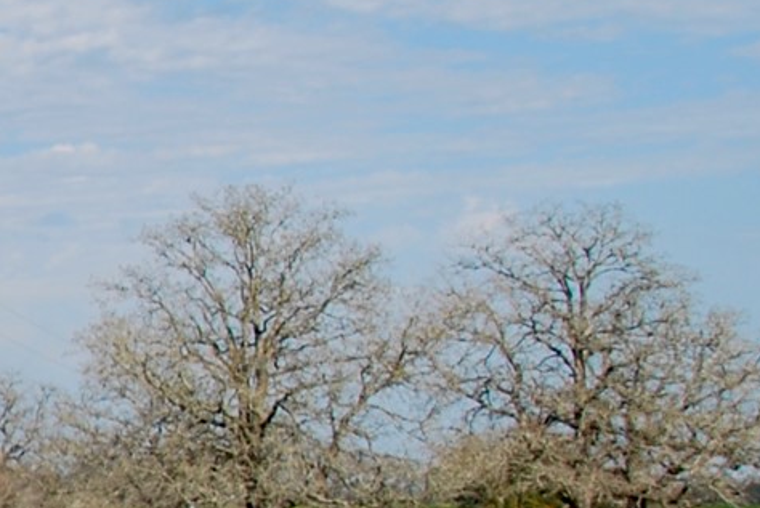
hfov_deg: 10.8
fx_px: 3619
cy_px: 423
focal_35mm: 171
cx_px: -855
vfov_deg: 8.0
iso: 100
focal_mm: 25
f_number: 8
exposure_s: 1/250
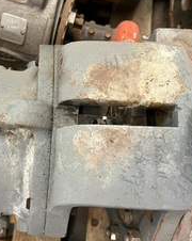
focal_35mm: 45
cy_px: 128
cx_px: 63
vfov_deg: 41.2
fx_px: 321
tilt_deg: -73.9
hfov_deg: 33.0
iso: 400
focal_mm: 5.7
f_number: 1.5
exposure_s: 1/60
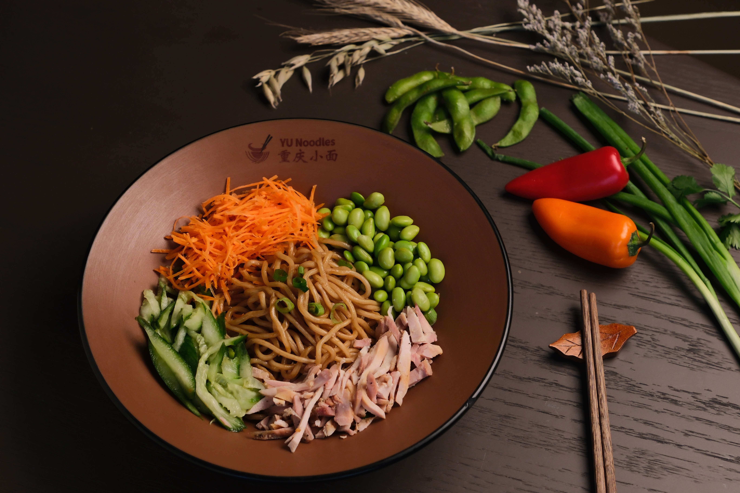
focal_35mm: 50
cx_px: 370
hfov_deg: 39.6
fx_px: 1028
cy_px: 246
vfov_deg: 27.0
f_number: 4
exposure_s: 1/200
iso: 800
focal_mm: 33
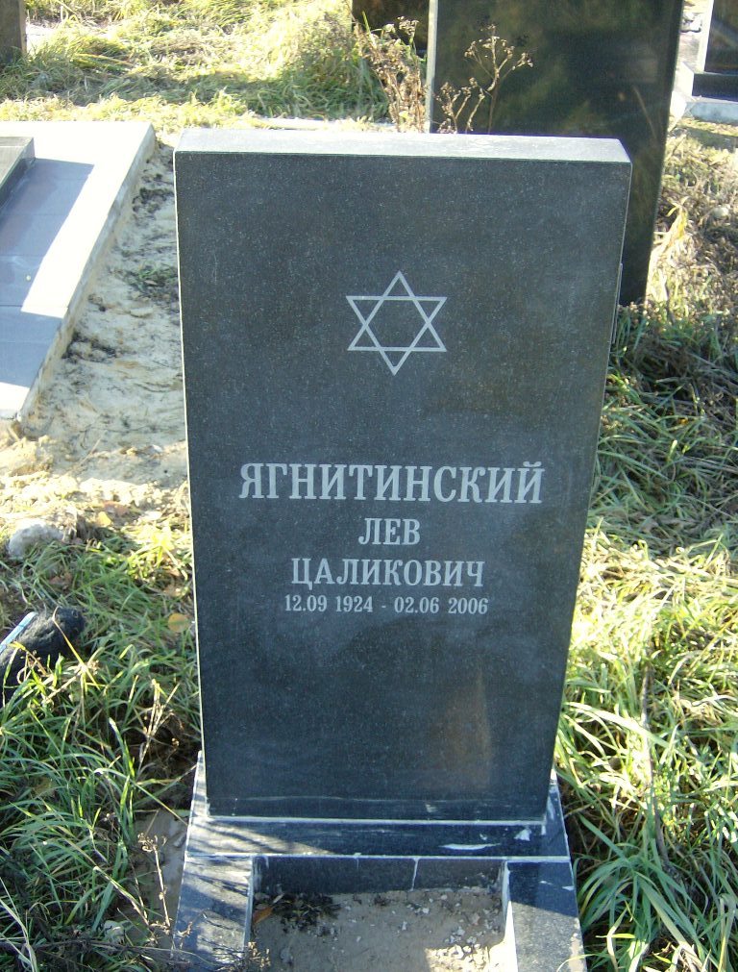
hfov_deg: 31.8
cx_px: 369
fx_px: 1297
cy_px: 486
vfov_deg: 41.1
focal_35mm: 46
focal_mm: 7.7
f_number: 3.1
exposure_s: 1/122
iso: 100
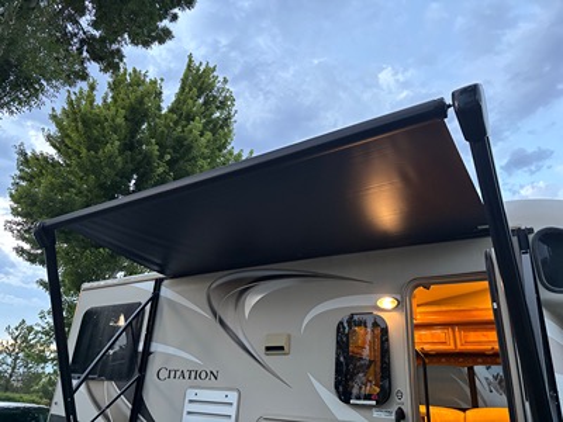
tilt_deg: +23.2
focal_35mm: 26
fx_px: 423
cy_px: 211
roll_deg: -3.1
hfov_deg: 67.3
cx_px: 282
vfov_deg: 53.1
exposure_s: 1/48
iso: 500
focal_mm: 5.96
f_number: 1.6
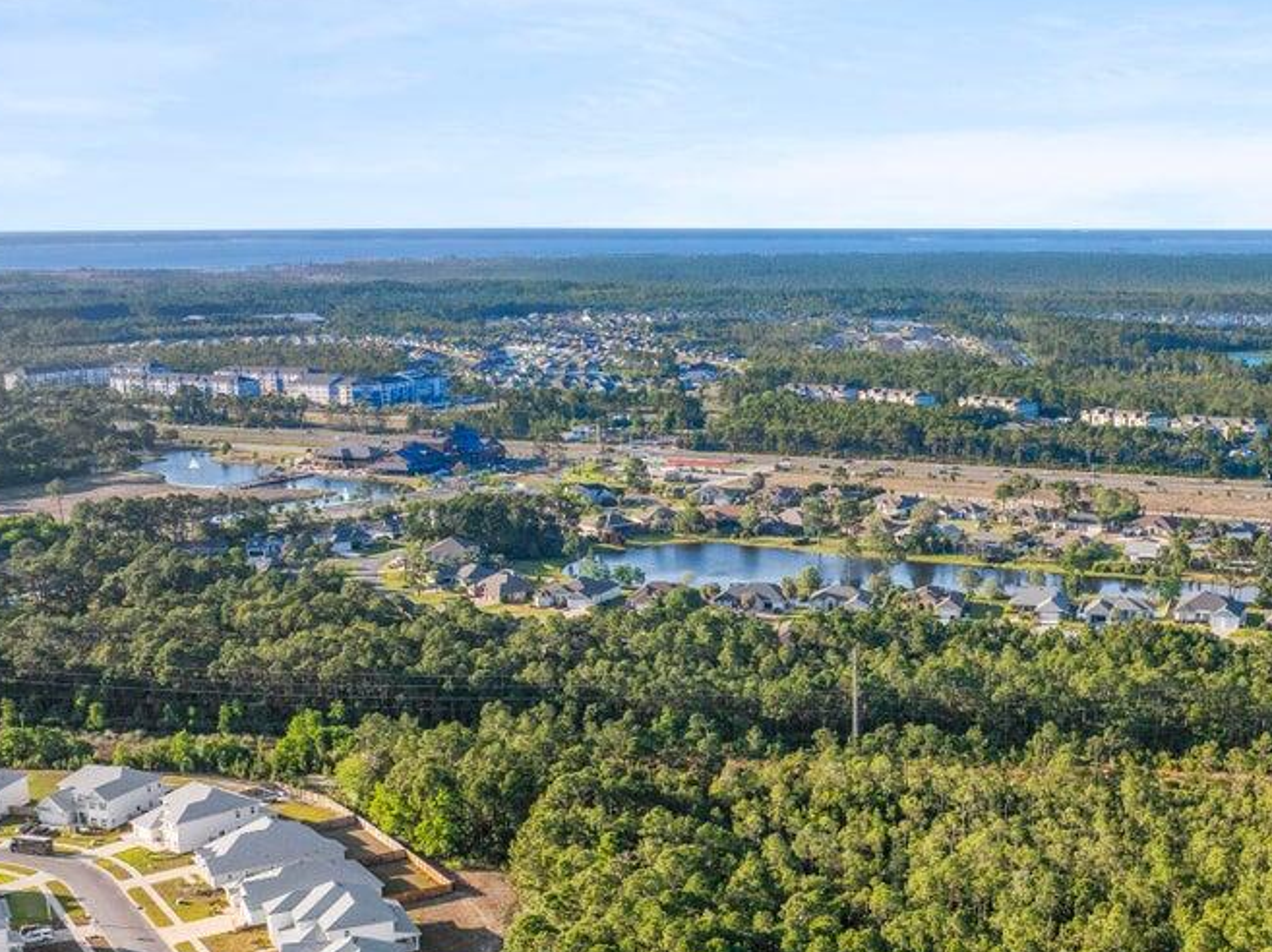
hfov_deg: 37.4
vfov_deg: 28.5
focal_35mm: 50
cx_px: 925
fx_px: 1836
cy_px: 760
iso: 180
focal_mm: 12.29
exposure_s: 1/60
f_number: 2.8
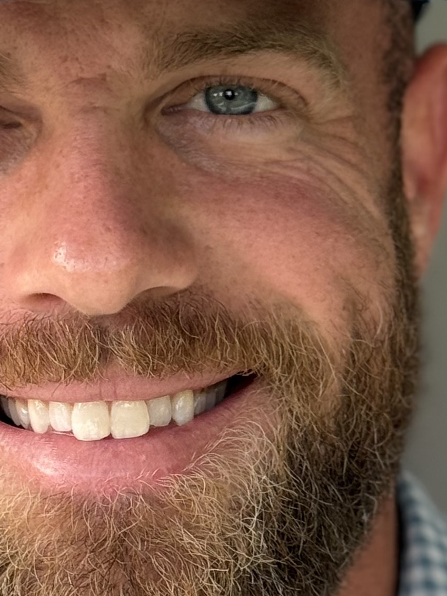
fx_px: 2944
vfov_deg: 11.5
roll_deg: +1.3
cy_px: 445
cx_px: 107
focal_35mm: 171
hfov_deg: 8.7
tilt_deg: -16.6
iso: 100
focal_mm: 6.76
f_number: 1.78
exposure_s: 1/411
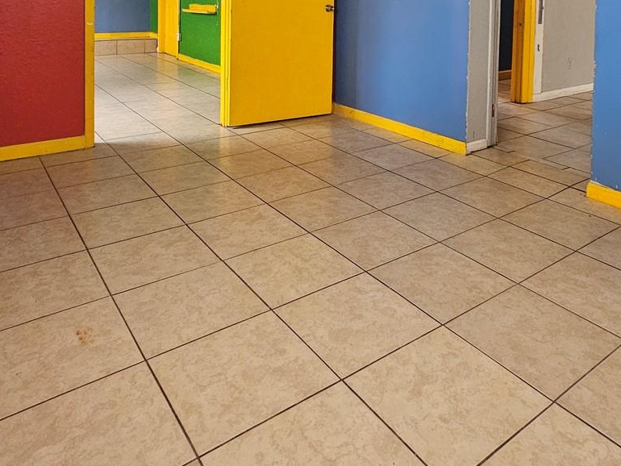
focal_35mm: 27
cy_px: 12
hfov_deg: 64.5
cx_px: 383
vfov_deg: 44.6
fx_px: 485
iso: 320
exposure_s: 1/40
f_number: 2.2
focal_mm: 2.2
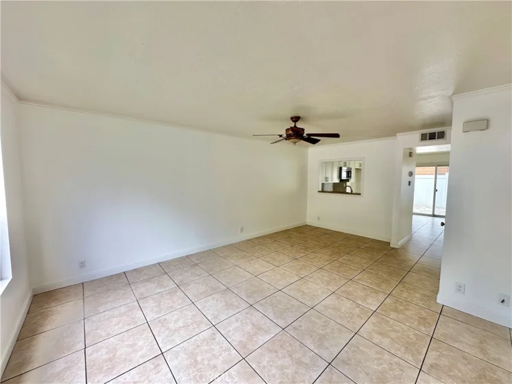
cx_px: 256
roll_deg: -0.1
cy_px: 192
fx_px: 207
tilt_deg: -3.6
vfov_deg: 85.7
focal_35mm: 14
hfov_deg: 102.1
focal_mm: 2.22
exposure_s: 1/146
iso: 40
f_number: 2.2
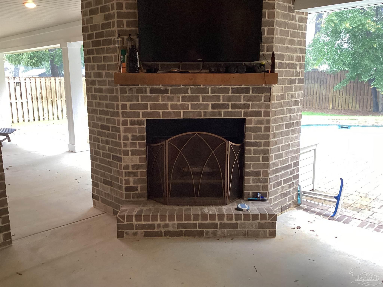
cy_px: 144
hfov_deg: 58.4
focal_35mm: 31
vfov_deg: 45.4
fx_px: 343
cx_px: 192
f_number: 2.4
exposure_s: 1/60
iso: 200
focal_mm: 3.3
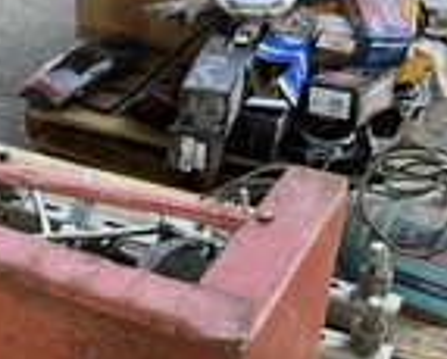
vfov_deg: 19.2
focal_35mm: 79
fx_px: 1047
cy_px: 315
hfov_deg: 23.3
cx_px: 25
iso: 20
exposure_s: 1/122
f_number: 1.8
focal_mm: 3
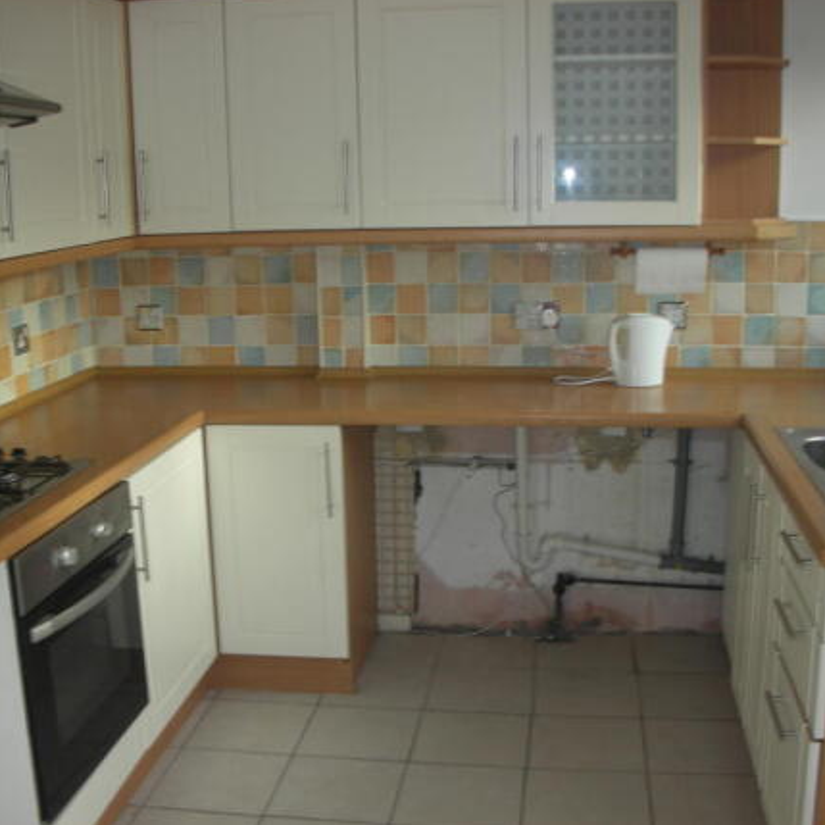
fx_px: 1132
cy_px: 411
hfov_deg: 40.0
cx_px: 372
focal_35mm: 42
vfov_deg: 40.0
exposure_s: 1/30
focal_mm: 5.8
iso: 50
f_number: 3
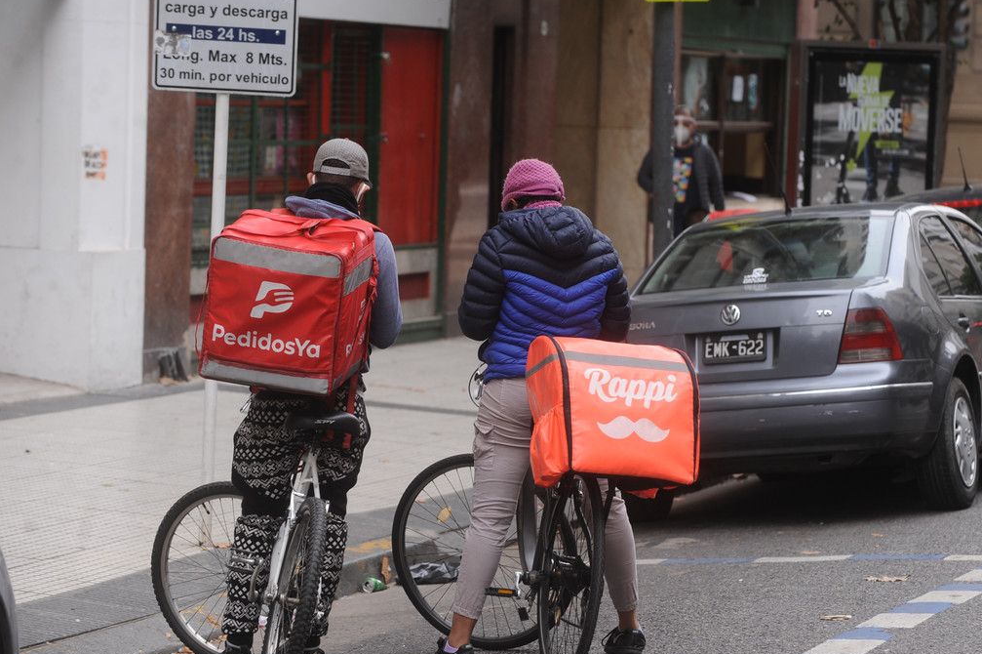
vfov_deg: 9.2
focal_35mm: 149
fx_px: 4062
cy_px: 378
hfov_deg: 13.8
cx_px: 569
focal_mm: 125
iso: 250
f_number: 4
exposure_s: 1/250
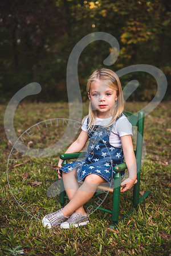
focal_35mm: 44
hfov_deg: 30.5
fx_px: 313
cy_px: 128
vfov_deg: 44.5
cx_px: 86
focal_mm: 44
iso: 100
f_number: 2.8
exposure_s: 1/200
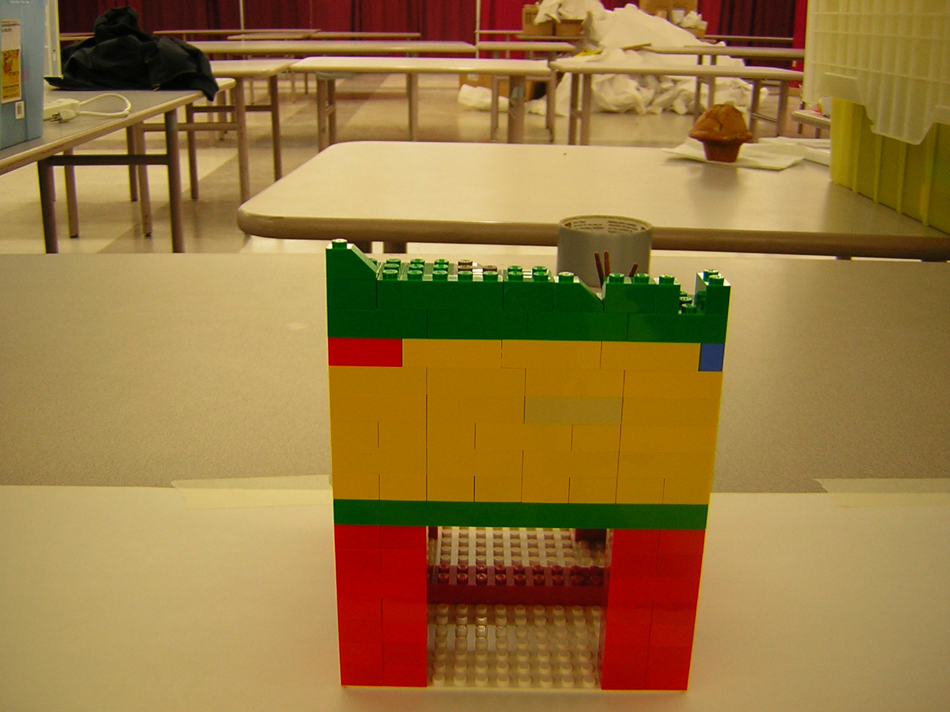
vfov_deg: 39.7
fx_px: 988
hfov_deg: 51.4
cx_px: 475
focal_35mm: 36
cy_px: 356
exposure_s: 1/7
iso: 50
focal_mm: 4.7
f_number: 2.6
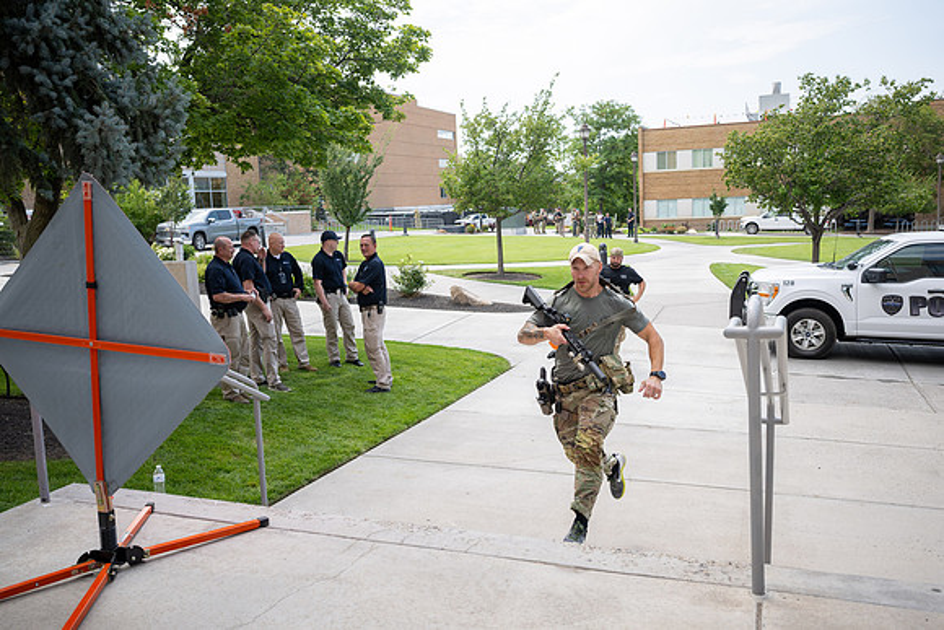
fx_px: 787
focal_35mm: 30
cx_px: 472
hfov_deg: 61.9
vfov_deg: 43.6
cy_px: 315
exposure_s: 1/640
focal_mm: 30
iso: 160
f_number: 4
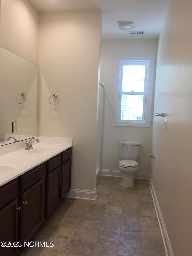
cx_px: 96
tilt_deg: -5.8
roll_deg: -1.8
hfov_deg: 48.2
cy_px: 128
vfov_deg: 61.7
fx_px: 214
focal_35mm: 29
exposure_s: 1/40
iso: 32
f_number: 2.2
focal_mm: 4.15
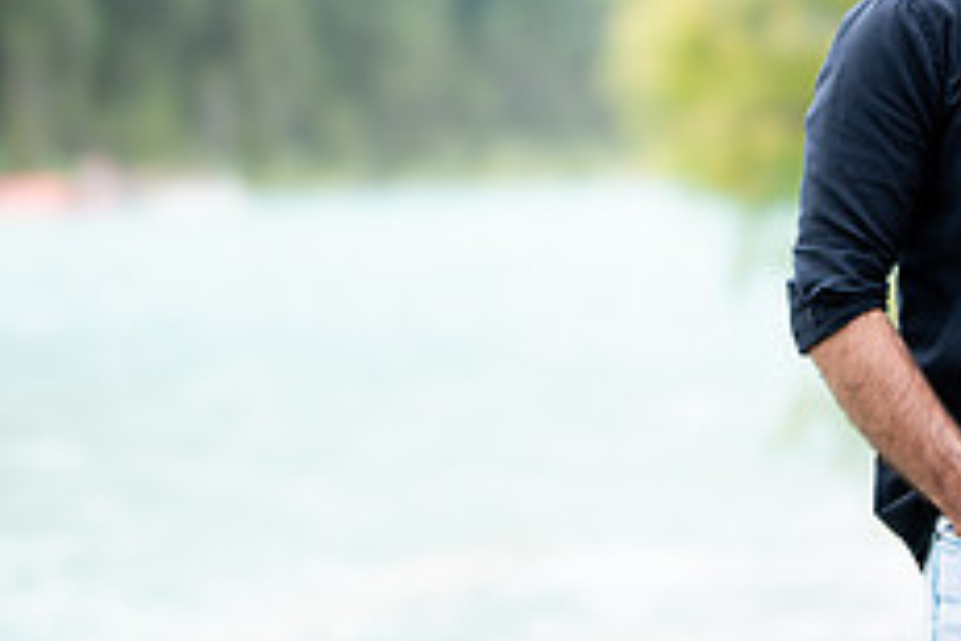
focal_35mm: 88
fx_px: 2349
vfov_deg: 15.5
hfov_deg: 22.9
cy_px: 385
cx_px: 707
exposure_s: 1/4000
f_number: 1.2
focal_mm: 35
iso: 200
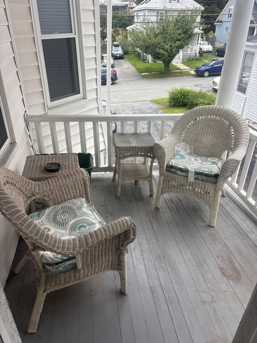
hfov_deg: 53.1
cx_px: 128
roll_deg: -1.8
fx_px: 257
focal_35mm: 26
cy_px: 172
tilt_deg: -32.2
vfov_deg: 67.3
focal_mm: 5.96
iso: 50
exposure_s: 1/634
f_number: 1.6
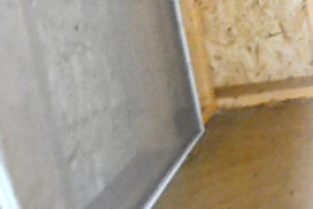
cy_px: -197
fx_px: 626
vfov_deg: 15.5
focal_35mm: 72
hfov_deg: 16.4
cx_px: 704
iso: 3200
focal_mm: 10
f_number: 3.5
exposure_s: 1/50
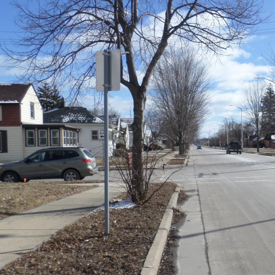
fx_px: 377
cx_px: 225
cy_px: 162
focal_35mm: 42
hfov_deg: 38.3
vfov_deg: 39.9
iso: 80
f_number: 2.5
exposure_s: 1/2000
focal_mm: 4.5
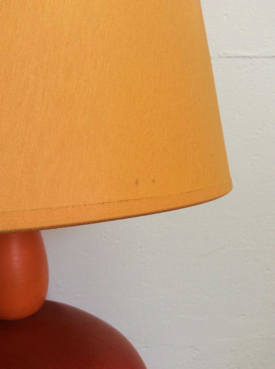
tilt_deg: -3.1
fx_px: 340
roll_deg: +1.1
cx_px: 138
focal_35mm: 32
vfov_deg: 56.9
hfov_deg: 44.1
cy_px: 184
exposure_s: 1/25
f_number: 2.4
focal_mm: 3.3
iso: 64
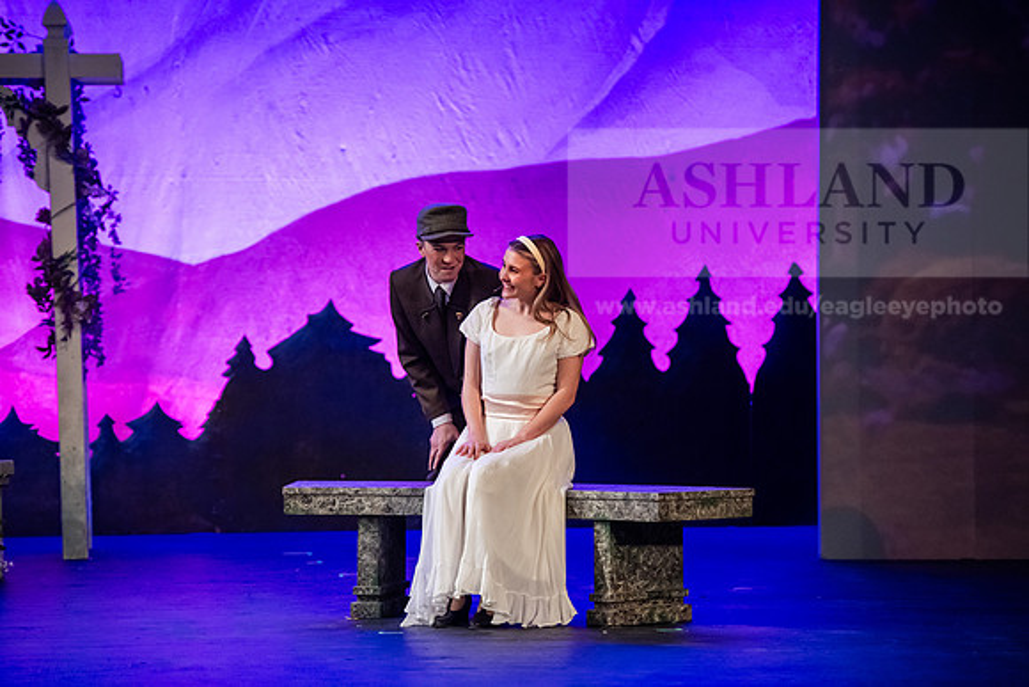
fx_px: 4145
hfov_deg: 14.2
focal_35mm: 145
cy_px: 344
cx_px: 514
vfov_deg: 9.5
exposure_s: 1/200
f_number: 2.8
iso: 4000
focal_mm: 145
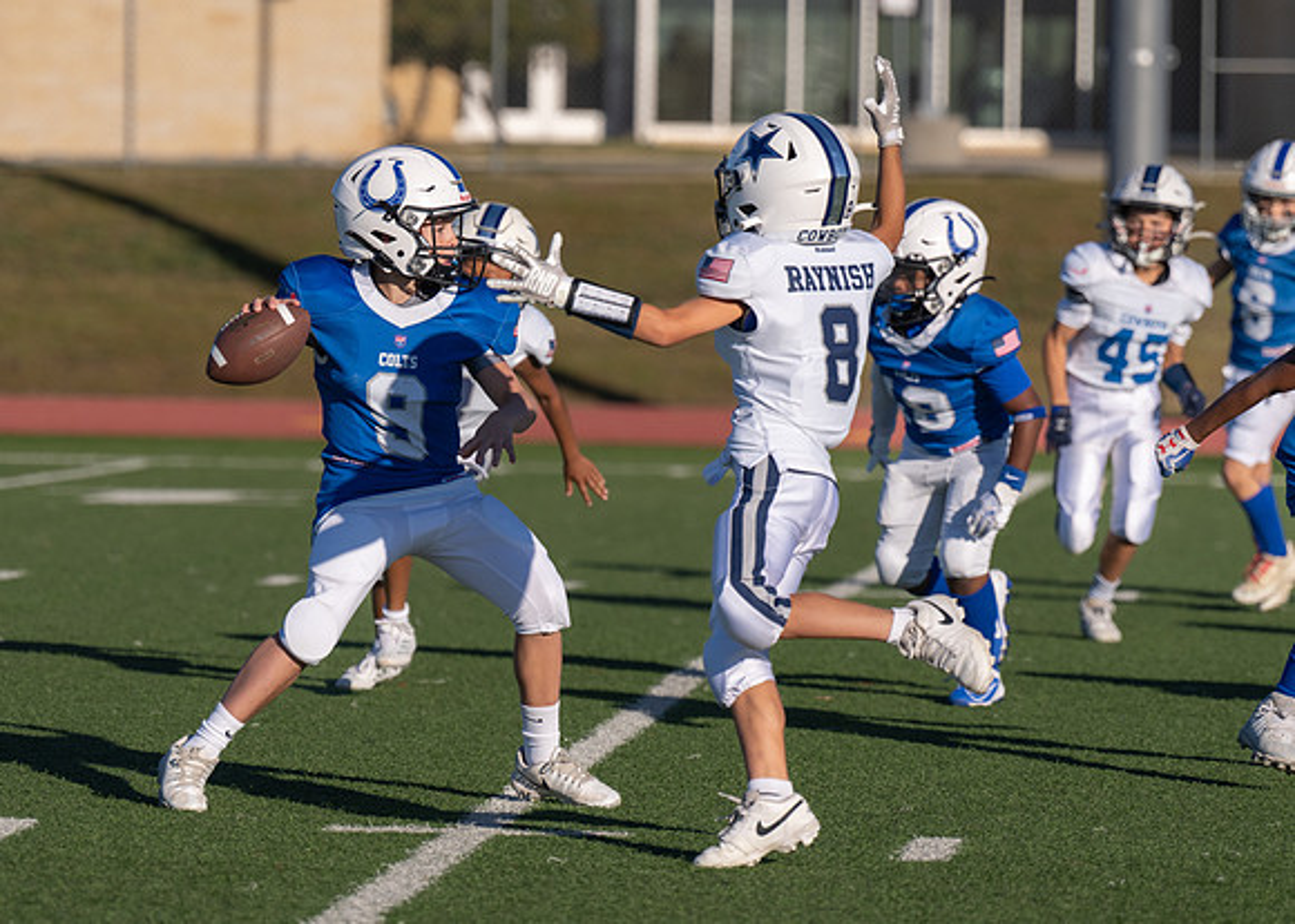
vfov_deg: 5.4
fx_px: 9746
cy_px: 479
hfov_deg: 7.6
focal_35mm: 265
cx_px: 579
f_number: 4
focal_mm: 202
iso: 160
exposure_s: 1/2500
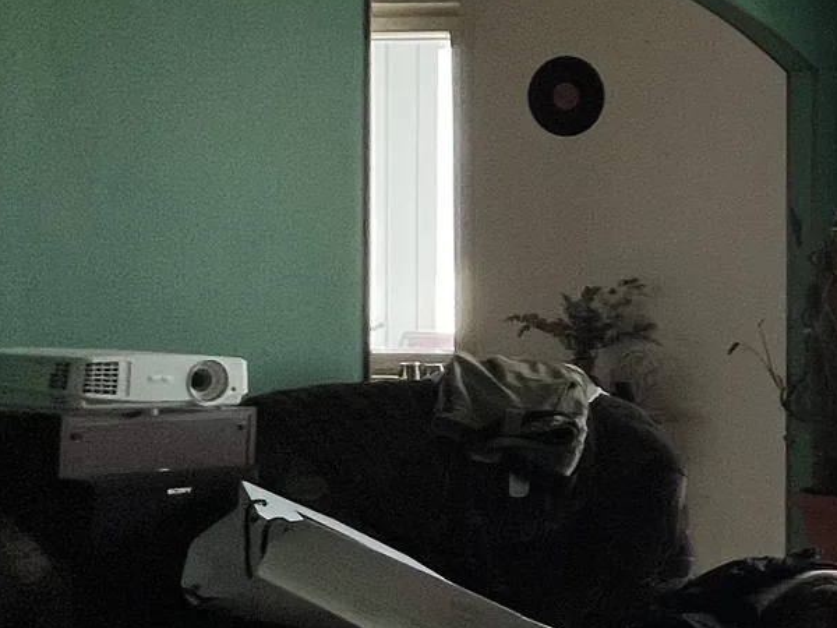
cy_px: 325
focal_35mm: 52
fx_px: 1257
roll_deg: -0.2
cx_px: 1357
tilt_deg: -2.0
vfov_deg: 28.0
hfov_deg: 24.7
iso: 64
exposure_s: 1/121
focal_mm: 1.57
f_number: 1.8
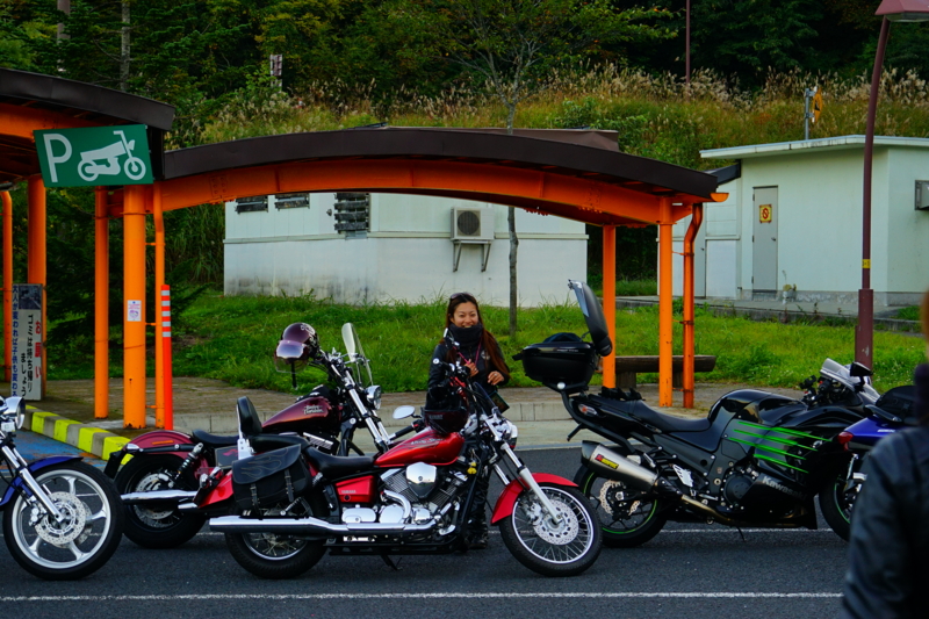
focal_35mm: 88
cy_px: 310
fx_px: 2270
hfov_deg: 23.1
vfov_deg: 15.5
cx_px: 464
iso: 320
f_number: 5.6
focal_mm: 59
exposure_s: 1/100
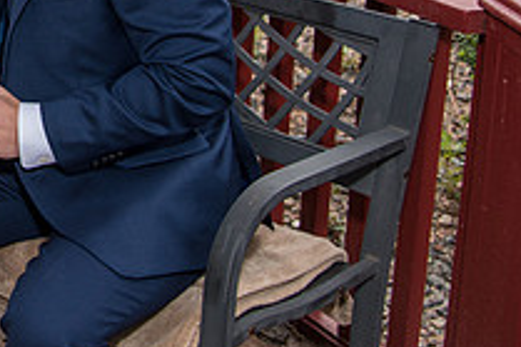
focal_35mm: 89
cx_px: -170
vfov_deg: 14.6
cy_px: -114
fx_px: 1287
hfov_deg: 20.7
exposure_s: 1/250
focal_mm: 32
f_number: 5
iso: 400
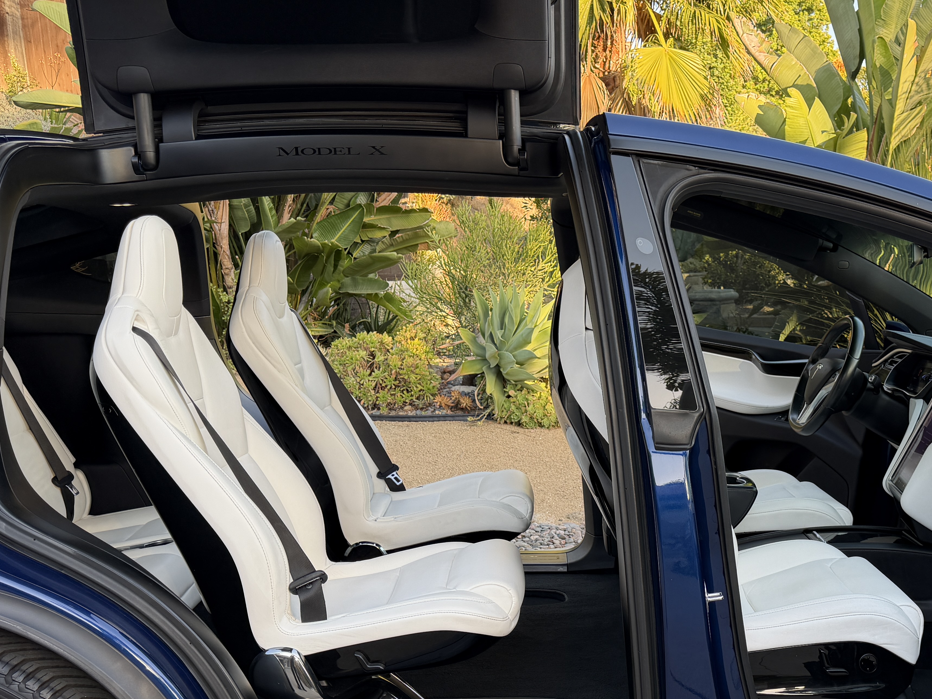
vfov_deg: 35.6
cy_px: 465
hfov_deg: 45.4
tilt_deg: -10.4
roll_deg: +0.5
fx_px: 1077
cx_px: 685
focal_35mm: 40
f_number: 1.78
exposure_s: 1/243
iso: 64
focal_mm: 6.76
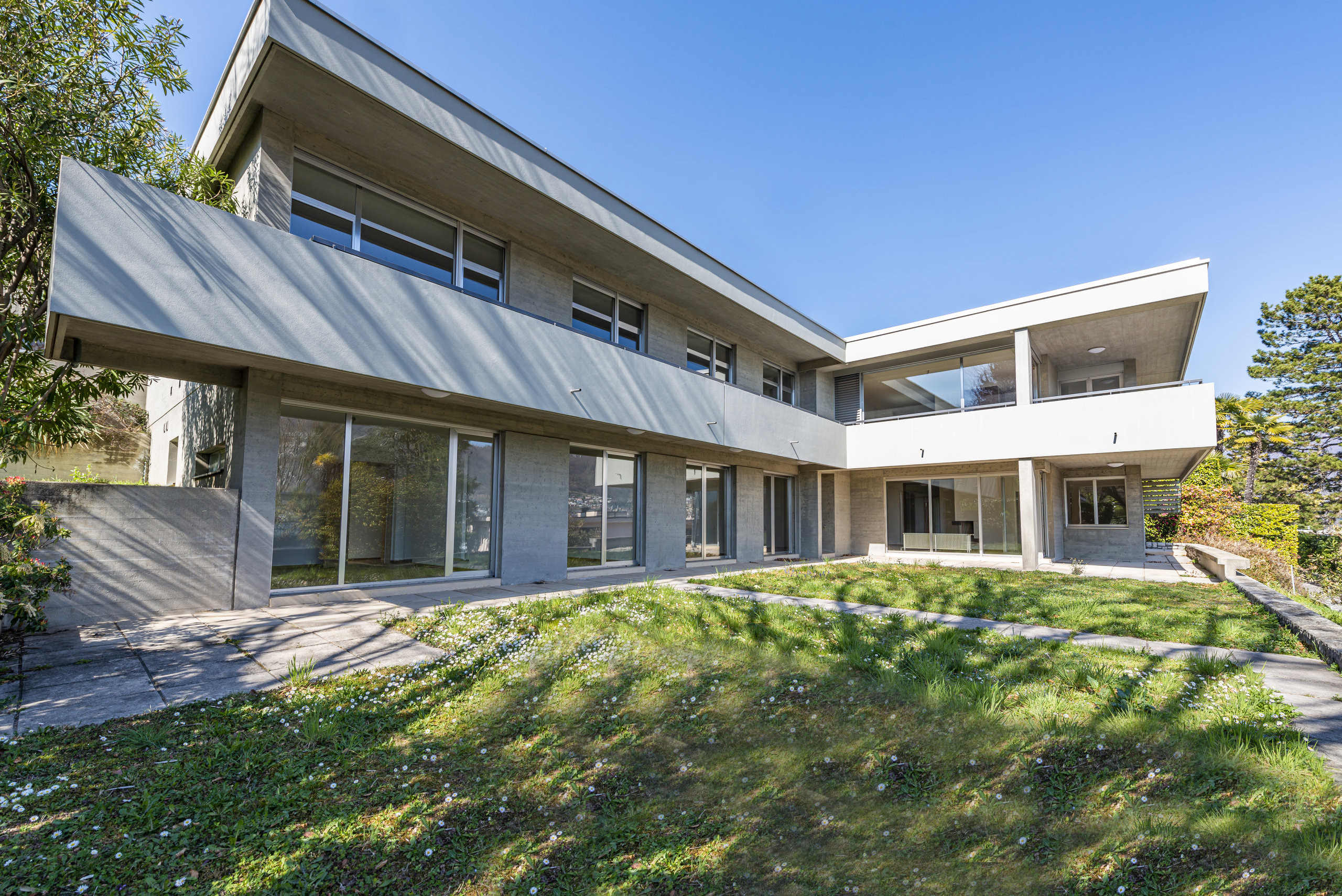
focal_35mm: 14
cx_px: 671
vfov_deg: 81.3
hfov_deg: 104.2
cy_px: 448
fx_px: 522
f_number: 8
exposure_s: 1/100
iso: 100
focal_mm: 14
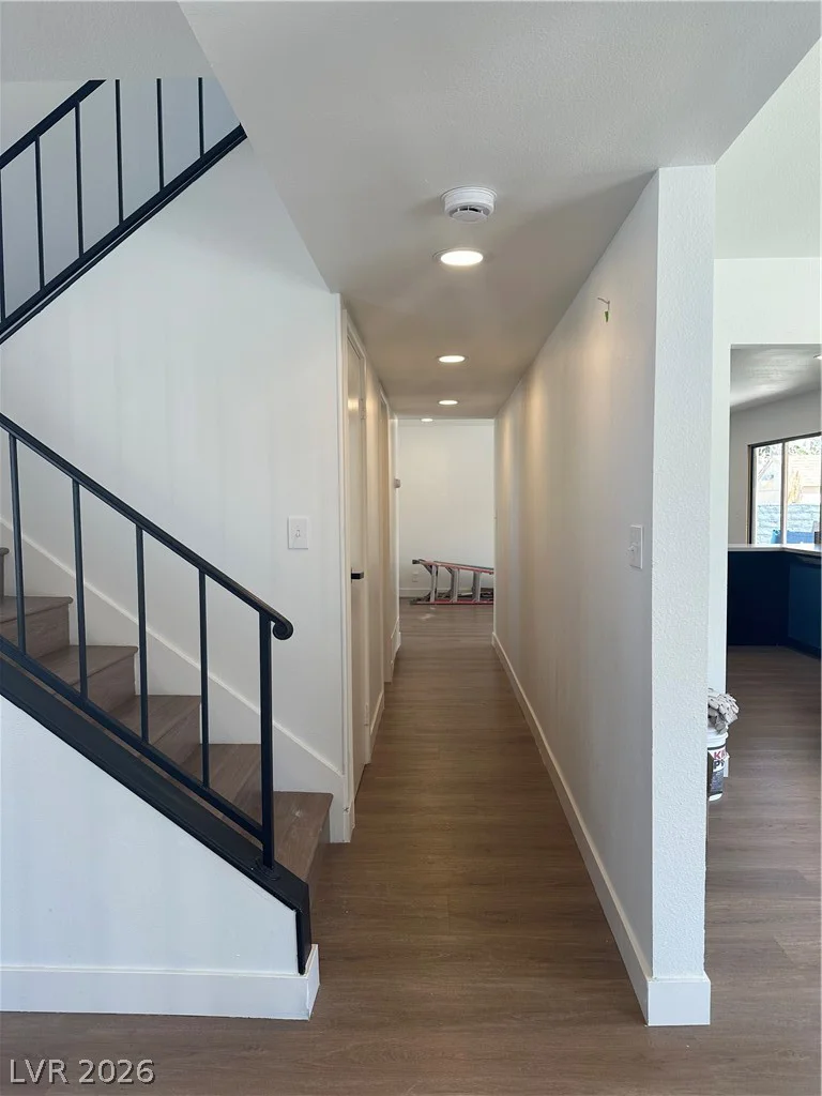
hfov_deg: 56.8
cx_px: 411
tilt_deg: -3.5
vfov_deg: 71.6
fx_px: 760
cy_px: 548
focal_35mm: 24
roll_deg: -1.0
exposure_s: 1/143
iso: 64
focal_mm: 6.86
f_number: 1.78
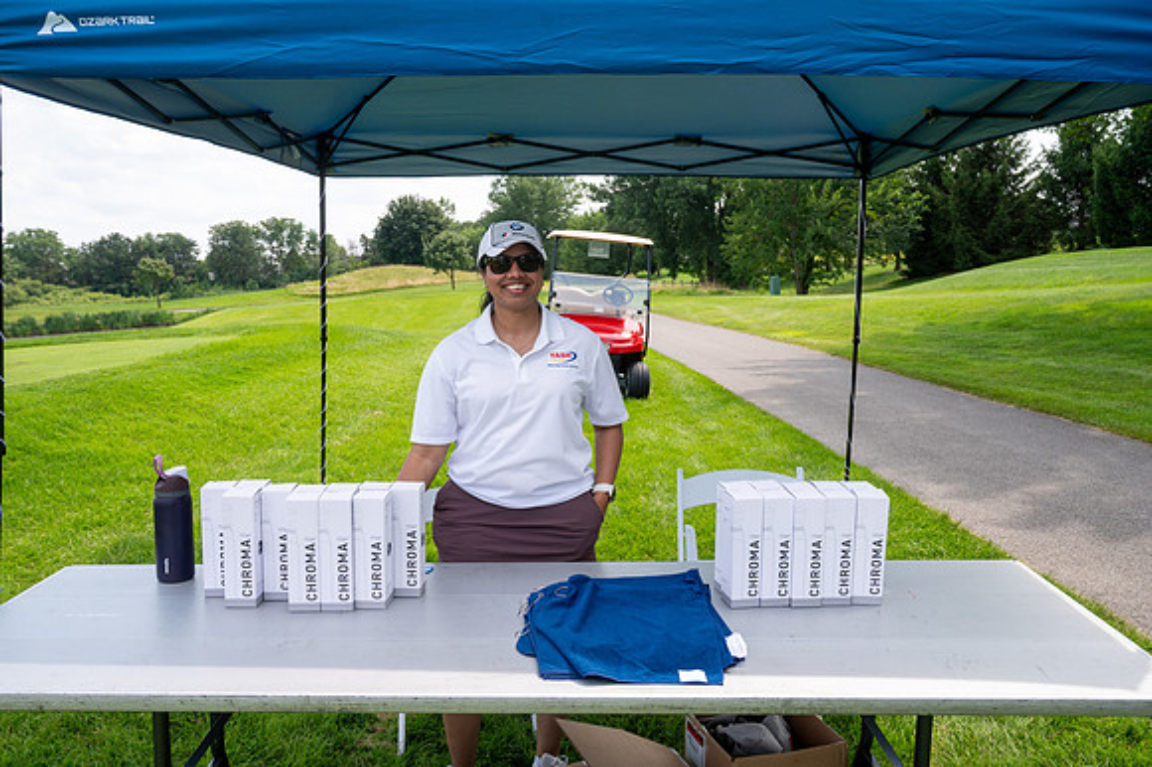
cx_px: 576
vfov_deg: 43.7
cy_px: 384
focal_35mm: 30
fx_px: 956
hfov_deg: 62.1
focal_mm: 29
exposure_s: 1/500
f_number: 6.3
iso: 250
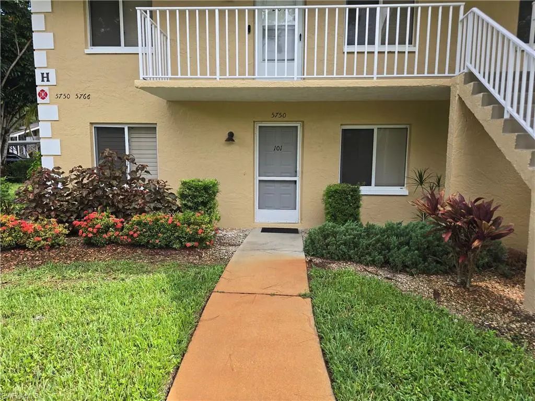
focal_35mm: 23
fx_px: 355
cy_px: 200
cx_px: 268
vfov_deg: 58.9
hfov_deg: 73.9
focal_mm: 6.3
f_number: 1.7
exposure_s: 1/180
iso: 12
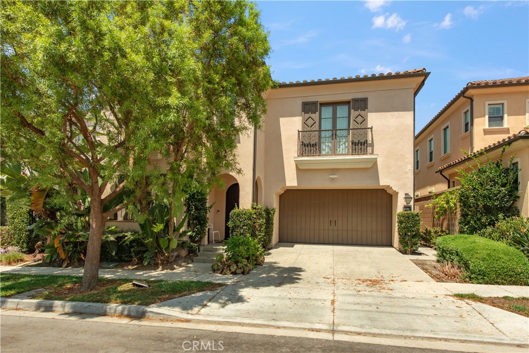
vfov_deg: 61.9
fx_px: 294
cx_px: 264
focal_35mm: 20
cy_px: 176
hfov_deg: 84.0
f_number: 9
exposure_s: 1/200
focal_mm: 20
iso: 100
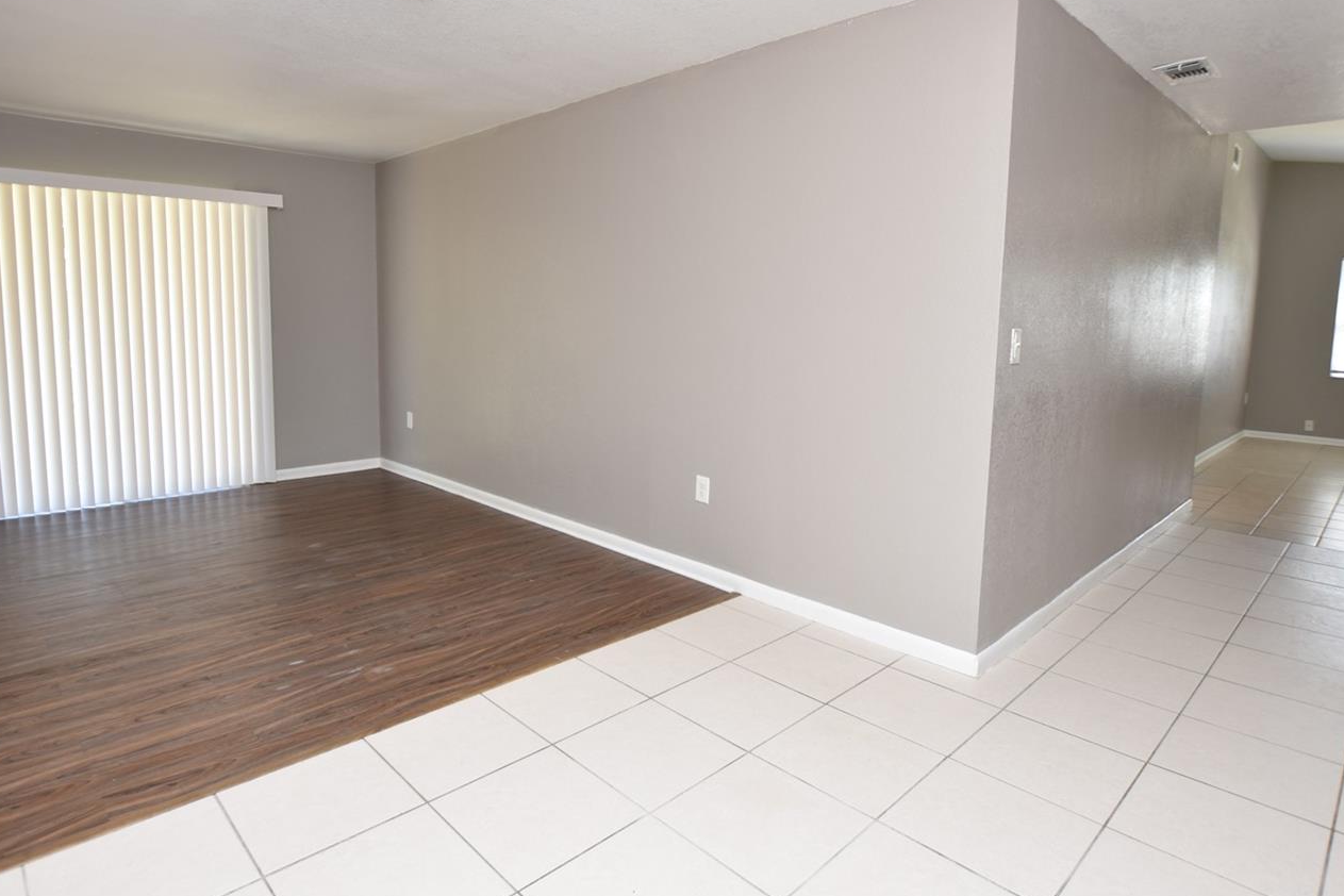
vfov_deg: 64.4
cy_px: 398
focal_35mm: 19
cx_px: 632
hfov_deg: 86.8
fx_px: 709
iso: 200
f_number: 4
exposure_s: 1/60
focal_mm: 10
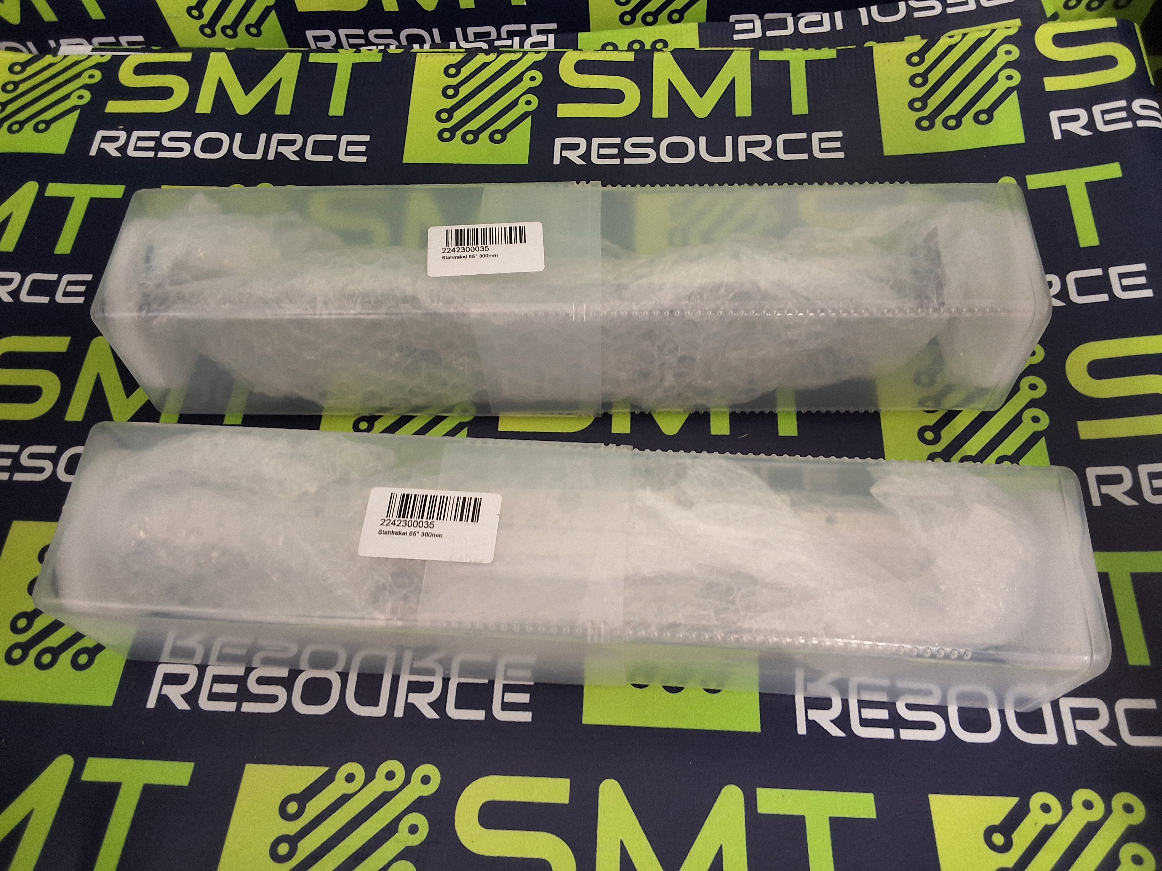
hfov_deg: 63.4
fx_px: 940
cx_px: 581
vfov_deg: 49.7
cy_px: 436
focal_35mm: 28
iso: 200
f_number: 1.9
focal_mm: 2.91
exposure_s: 1/24
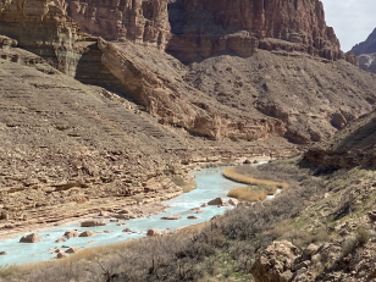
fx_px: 587
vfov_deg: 25.9
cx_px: 342
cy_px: 15
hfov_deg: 33.6
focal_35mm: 54
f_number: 1.8
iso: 32
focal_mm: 4.25
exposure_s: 1/4115
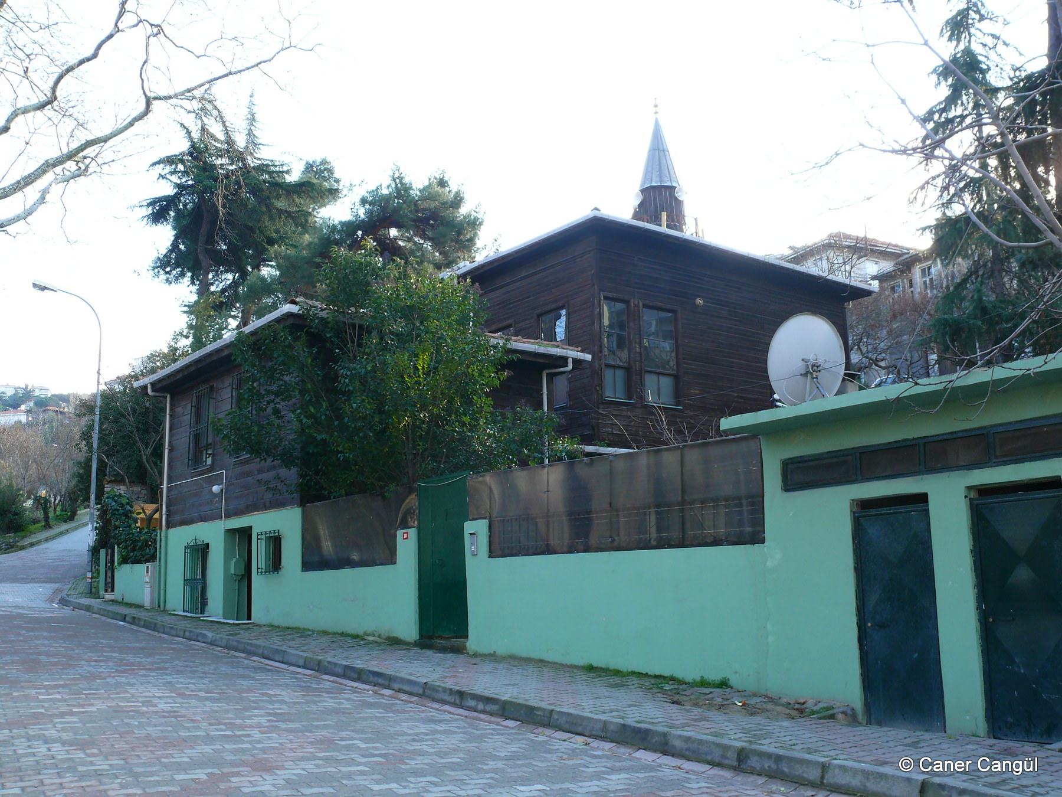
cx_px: 531
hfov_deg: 52.6
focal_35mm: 35
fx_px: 1074
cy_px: 398
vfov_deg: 40.7
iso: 100
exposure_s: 1/40
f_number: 6.3
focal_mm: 7.4
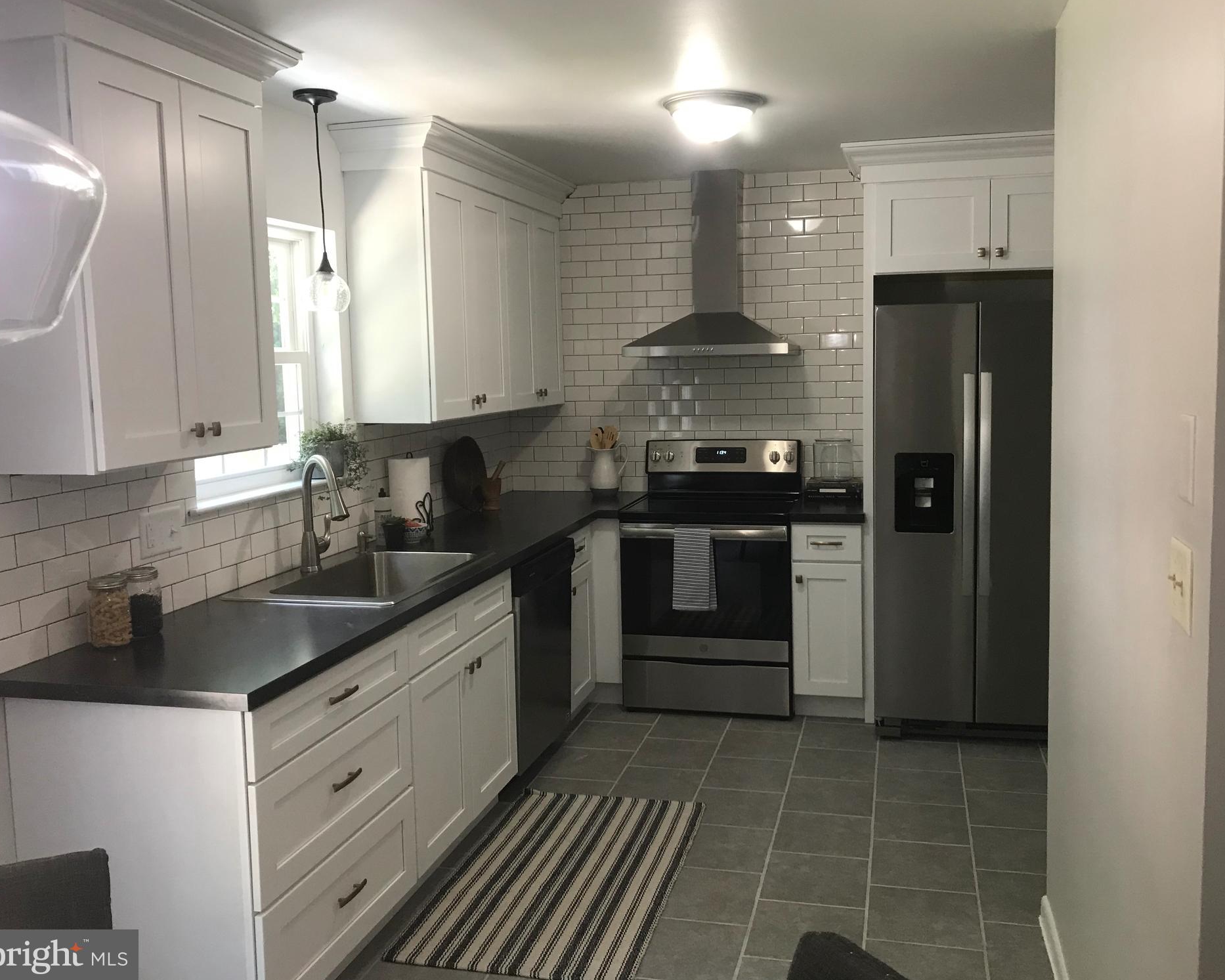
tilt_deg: -4.7
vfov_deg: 48.5
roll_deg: +0.8
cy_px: 479
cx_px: 647
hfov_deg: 58.7
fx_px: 1088
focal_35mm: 30
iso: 40
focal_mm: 3.99
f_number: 1.8
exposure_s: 1/24
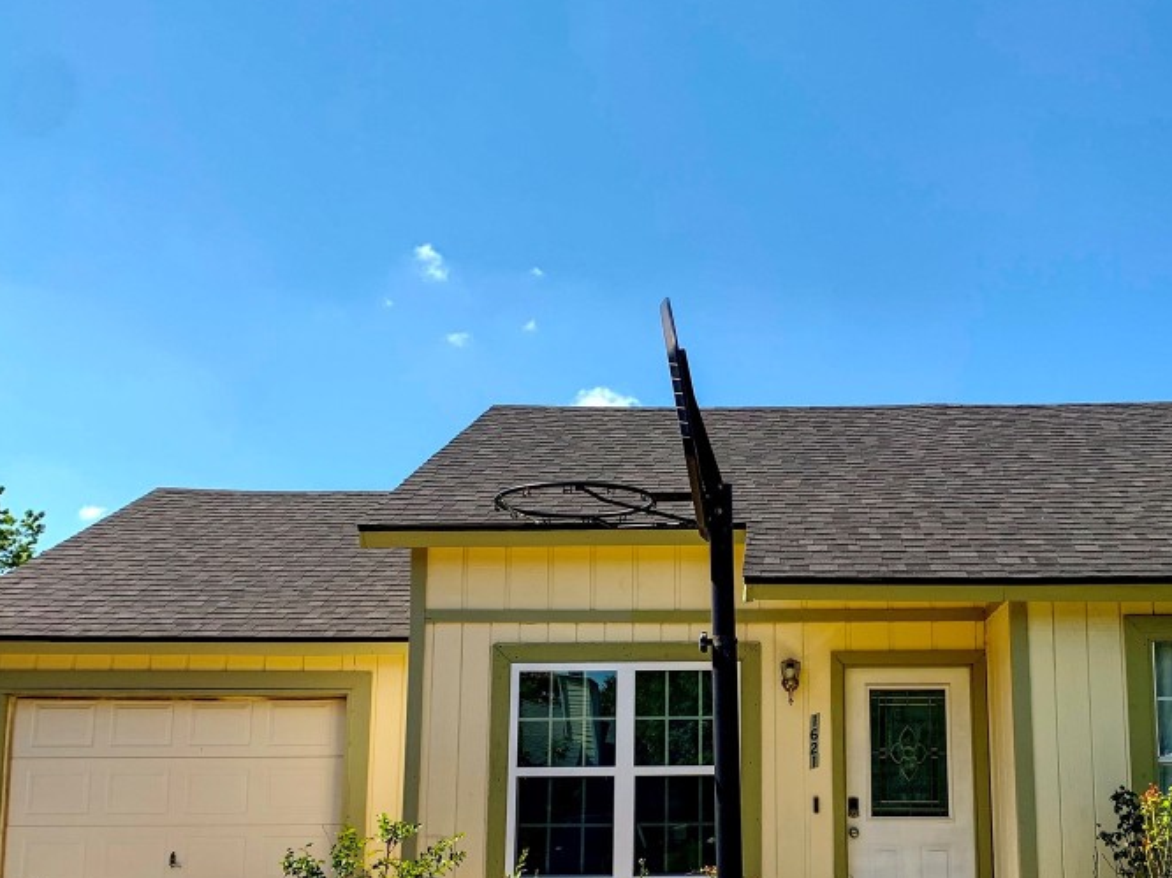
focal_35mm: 40
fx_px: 1354
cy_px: 607
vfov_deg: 35.5
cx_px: 755
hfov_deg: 46.3
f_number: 1.8
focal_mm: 4.25
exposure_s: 1/2200
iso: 25
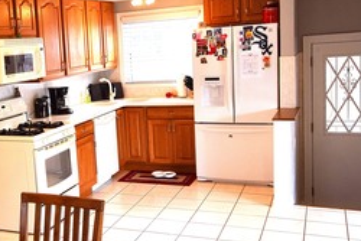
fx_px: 462
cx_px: 94
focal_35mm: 46
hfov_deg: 41.6
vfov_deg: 29.3
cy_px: 115
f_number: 4
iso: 400
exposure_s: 1/60
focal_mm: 12
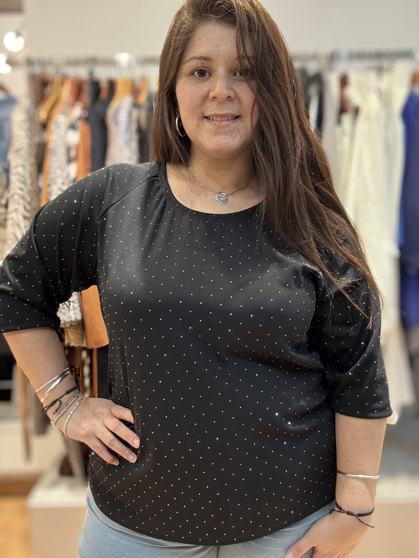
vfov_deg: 60.0
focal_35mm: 30
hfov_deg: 46.8
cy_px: 279
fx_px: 484
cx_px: 210
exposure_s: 1/33
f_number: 1.9
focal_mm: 2.69
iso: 200
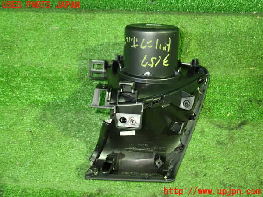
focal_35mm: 30
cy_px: 98
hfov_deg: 60.0
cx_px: 132
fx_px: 228
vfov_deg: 46.8
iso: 800
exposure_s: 1/30
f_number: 2.3
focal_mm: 5.4
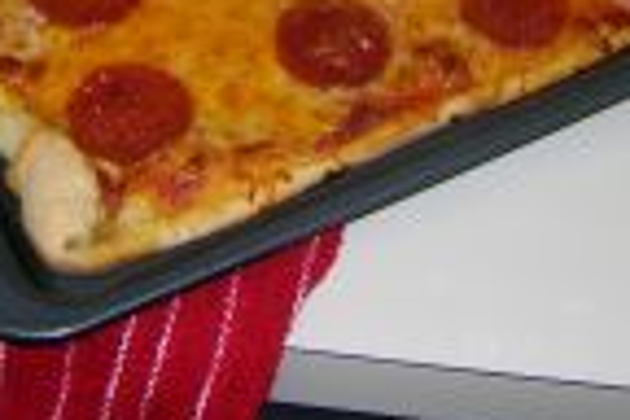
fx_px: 1505
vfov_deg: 15.4
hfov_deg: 23.6
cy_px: -74
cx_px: 381
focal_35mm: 86
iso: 50
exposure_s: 1/60.1
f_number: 2.9
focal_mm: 5.7
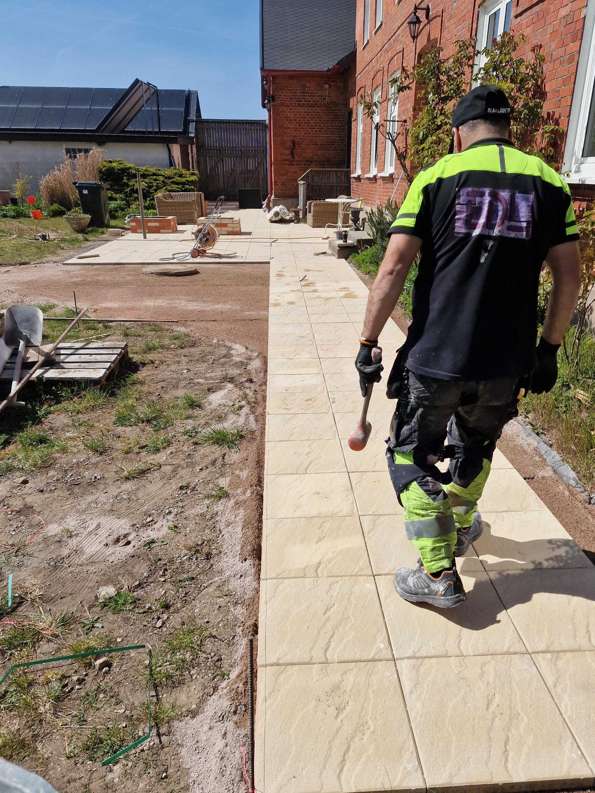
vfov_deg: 65.2
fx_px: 619
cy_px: 424
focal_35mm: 27
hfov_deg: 51.3
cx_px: 324
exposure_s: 1/2368
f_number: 1.8
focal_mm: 6.4
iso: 50
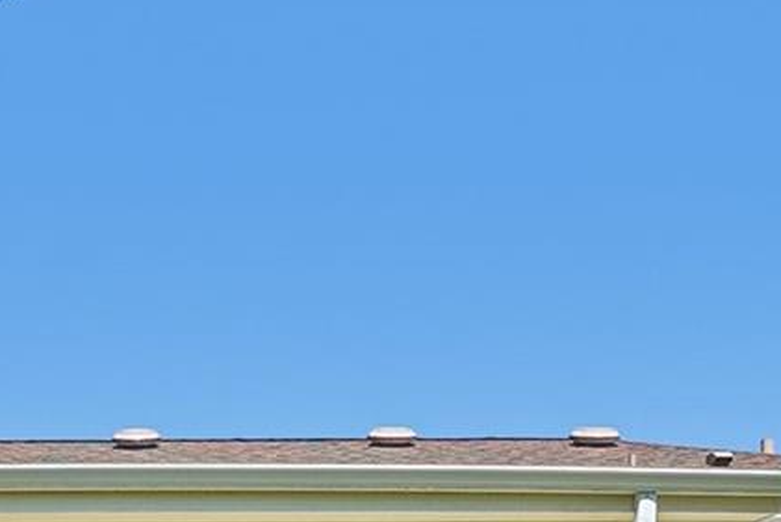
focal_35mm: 57
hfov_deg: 34.1
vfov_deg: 20.7
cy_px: 760
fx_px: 1237
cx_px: 173
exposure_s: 1/200
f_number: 8
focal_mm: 10
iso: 100
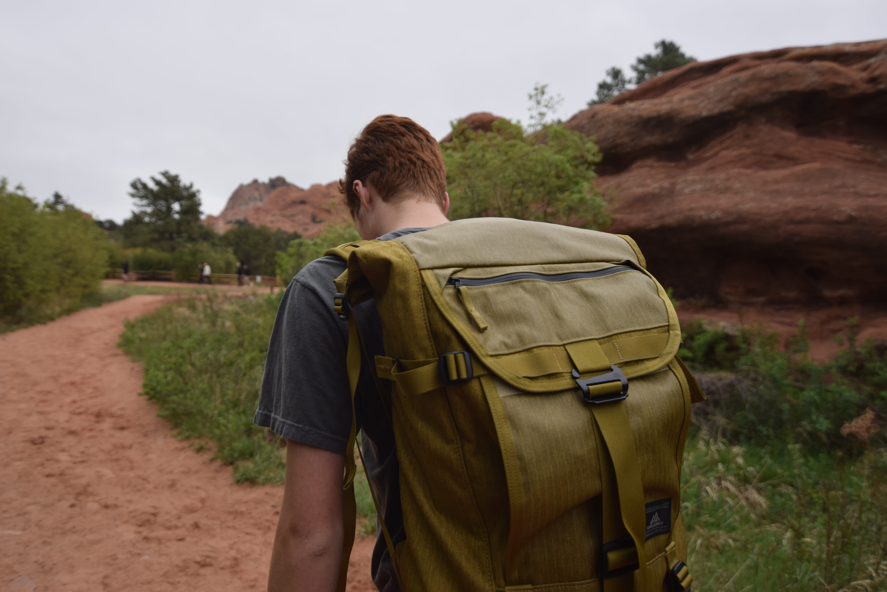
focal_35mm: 24
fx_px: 591
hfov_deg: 73.7
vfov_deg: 53.1
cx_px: 444
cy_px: 296
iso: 100
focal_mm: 16
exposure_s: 1/1000
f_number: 3.2
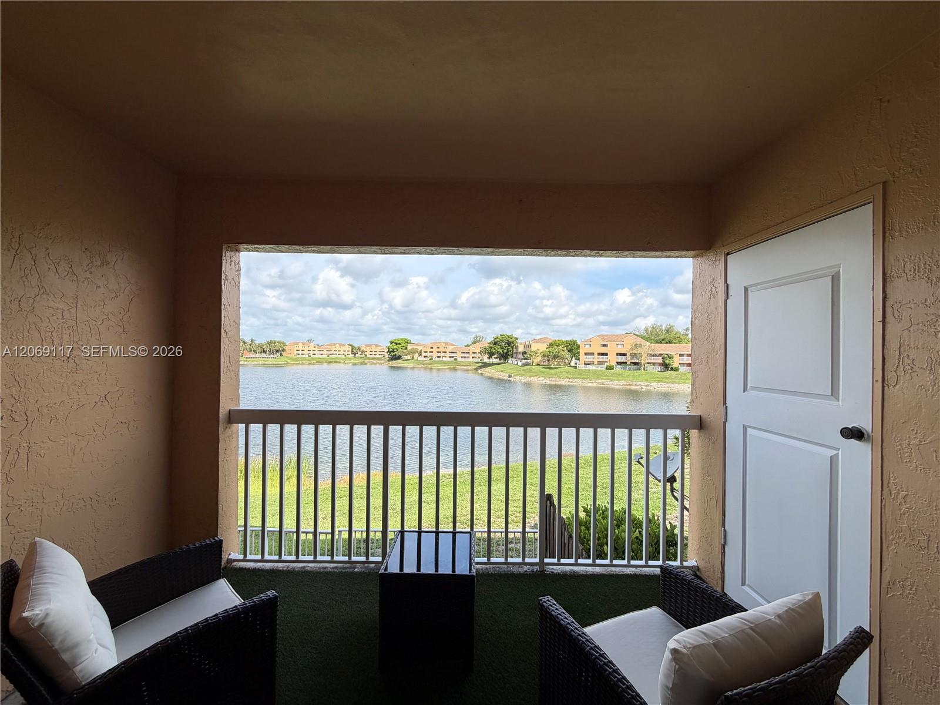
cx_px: 470
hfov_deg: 102.1
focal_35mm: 14
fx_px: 380
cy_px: 352
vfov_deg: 85.7
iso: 40
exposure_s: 1/770
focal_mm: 2.22
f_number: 2.2
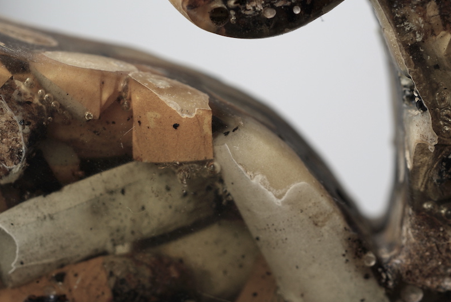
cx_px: 237
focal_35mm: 95
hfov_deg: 21.4
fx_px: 1191
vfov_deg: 14.4
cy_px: 122
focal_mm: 50
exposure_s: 1/100
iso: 100
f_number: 4.5
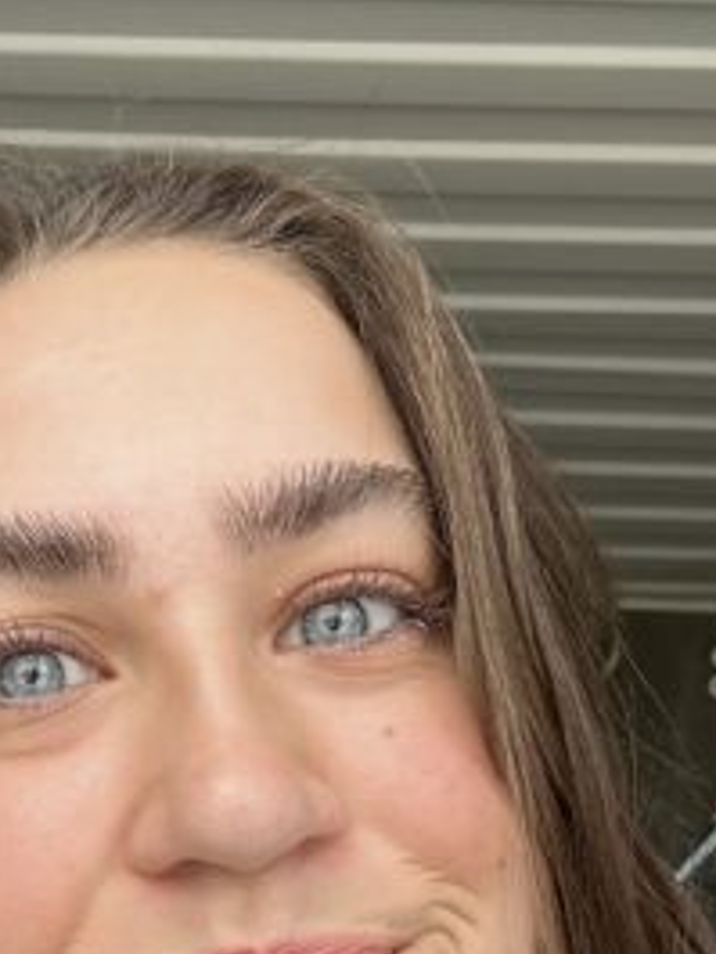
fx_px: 1874
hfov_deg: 21.4
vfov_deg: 27.3
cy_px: 900
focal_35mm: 68
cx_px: 137
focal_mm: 2.69
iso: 20
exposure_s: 1/124
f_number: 1.9
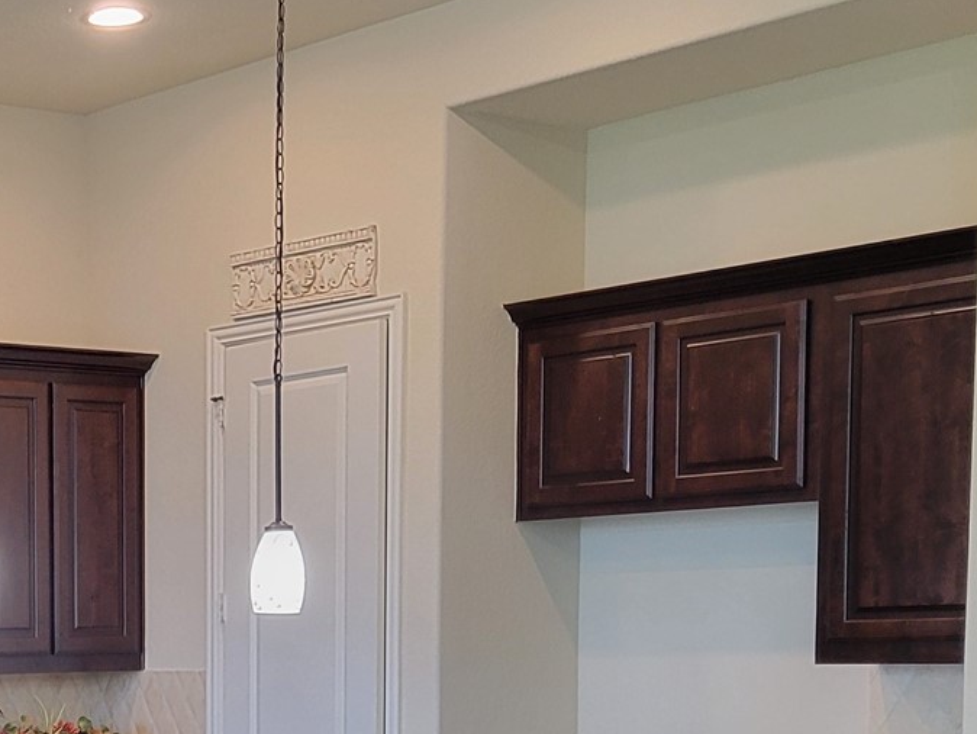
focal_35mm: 79
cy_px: 804
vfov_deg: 18.0
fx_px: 2230
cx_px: -194
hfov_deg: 22.7
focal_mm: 5.4
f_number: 1.8
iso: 200
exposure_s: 1/60
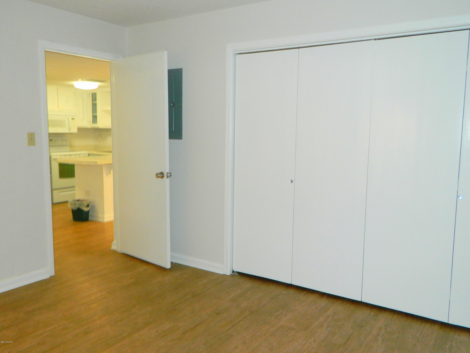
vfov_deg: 49.7
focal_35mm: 28
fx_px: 380
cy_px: 176
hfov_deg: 63.4
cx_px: 235
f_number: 3.2
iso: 200
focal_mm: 5.1
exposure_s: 1/30
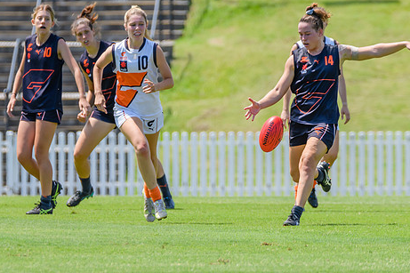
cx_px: 233
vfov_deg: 1.5
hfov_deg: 2.3
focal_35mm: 912
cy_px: 110
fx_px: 10382
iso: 800
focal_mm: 450
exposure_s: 1/1600
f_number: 7.1
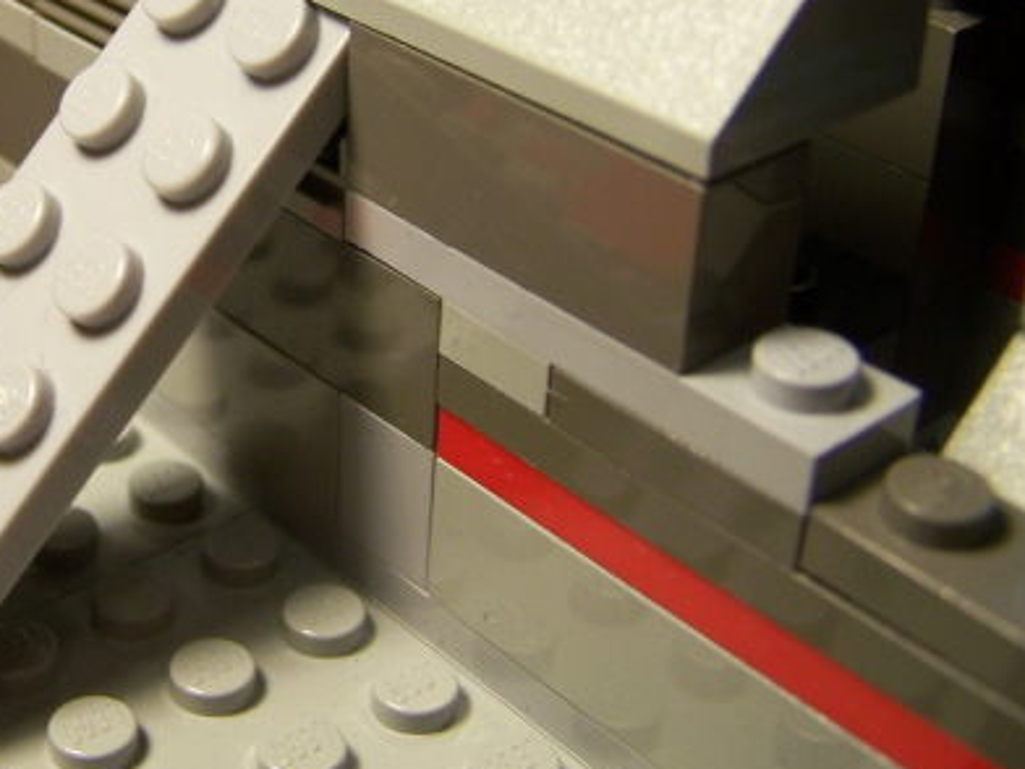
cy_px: 243
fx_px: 1836
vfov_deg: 23.5
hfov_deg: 30.5
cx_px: 212
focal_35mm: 62
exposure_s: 1/50
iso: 80
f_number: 2.8
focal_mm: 6.3
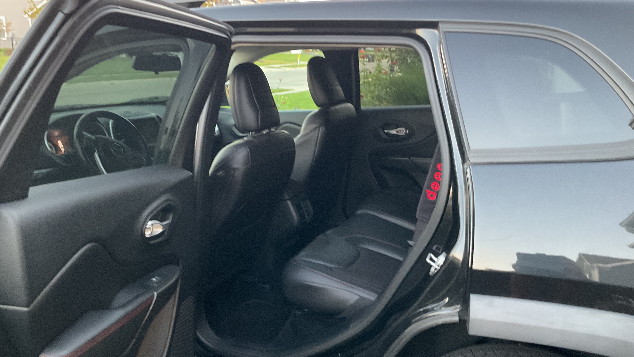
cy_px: 183
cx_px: 317
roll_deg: -1.5
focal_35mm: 32
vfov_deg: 36.7
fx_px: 538
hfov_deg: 61.0
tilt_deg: -13.7
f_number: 1.8
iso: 250
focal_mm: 3
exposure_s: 1/30
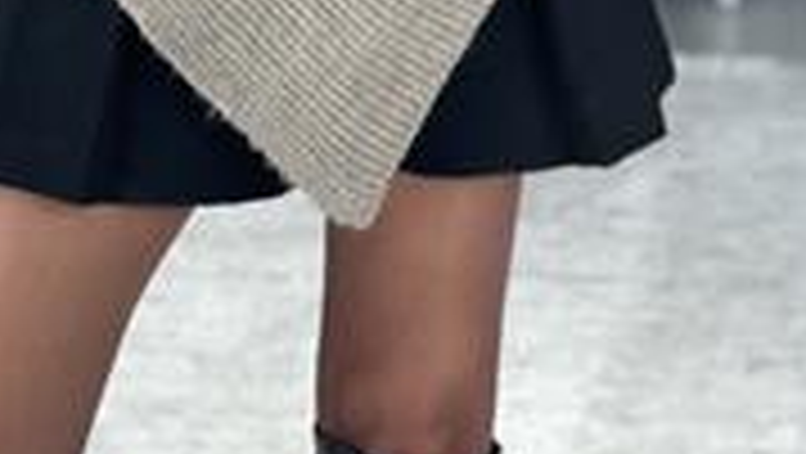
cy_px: -647
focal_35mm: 148
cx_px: 347
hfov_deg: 14.5
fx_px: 3165
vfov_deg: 7.6
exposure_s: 1/142
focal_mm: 6.86
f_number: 1.78
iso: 125
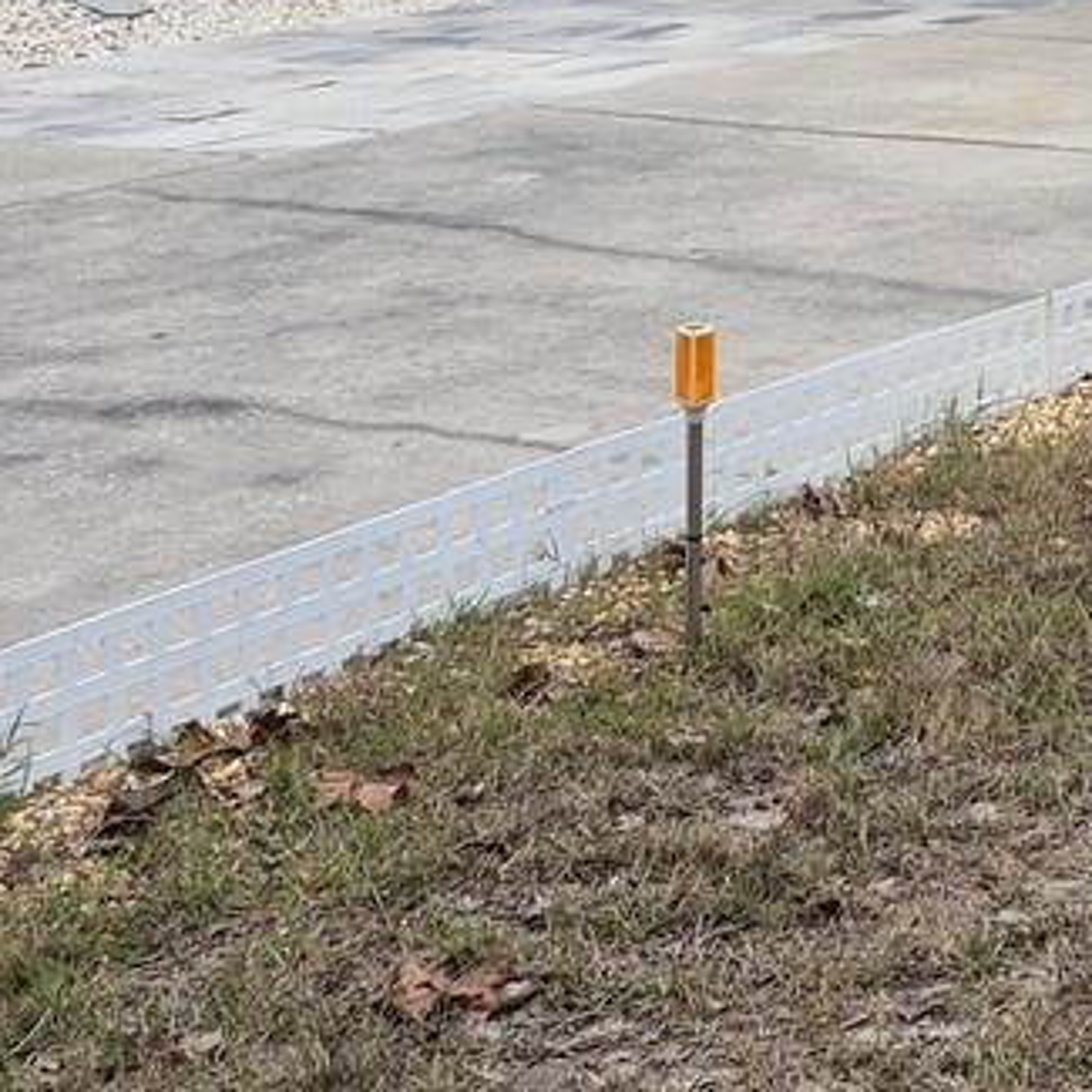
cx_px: 1609
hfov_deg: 16.0
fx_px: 3569
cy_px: -64
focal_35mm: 100
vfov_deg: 16.9
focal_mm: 5.4
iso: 25
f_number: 1.8
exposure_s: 1/1200
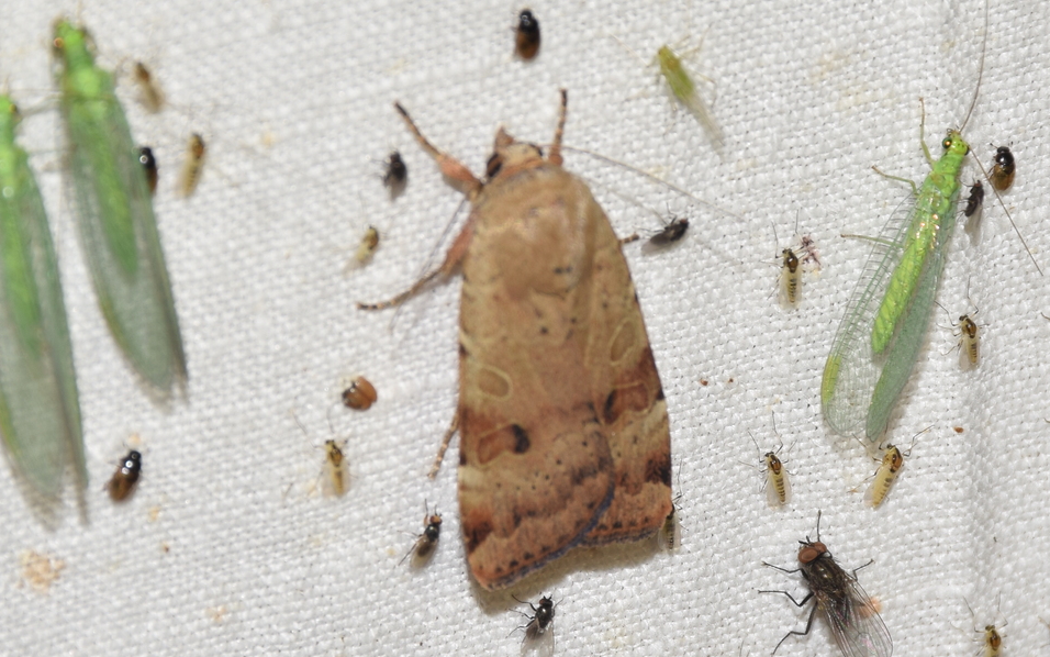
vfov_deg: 6.1
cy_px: 339
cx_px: 526
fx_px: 6154
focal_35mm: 215
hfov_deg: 9.8
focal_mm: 140
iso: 100
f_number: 13
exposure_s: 1/160
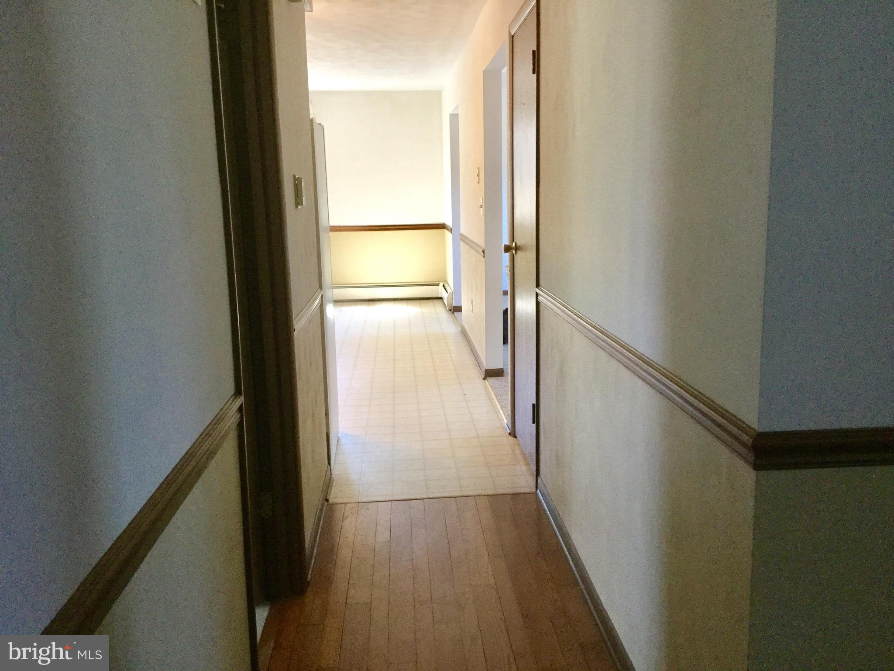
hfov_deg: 58.4
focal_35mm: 31
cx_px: 447
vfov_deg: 45.4
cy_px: 336
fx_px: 801
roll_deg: +2.0
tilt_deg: -11.0
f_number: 2.4
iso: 100
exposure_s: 1/30
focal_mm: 3.3
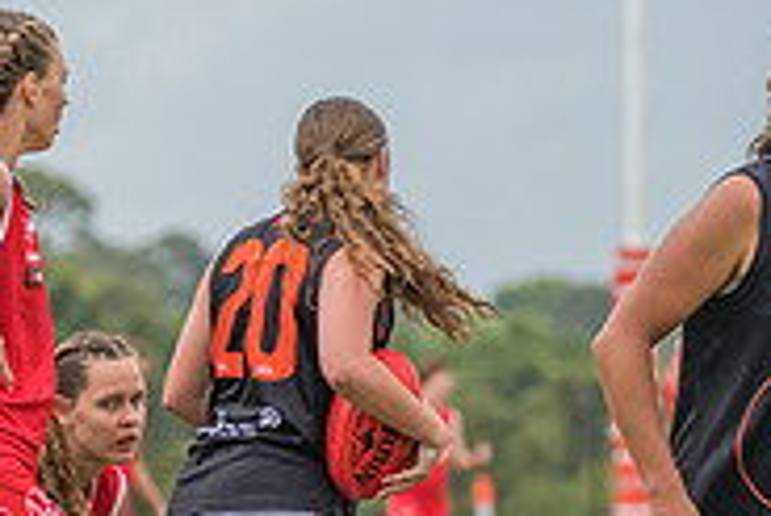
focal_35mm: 931
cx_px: 328
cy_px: 445
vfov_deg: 1.5
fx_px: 19954
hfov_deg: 2.2
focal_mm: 250
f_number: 8
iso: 500
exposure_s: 1/1250
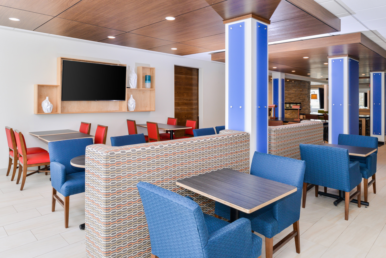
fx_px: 257
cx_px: 193
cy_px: 129
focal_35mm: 24
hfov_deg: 73.7
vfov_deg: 53.2
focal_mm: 24
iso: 640
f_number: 13
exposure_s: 1/50
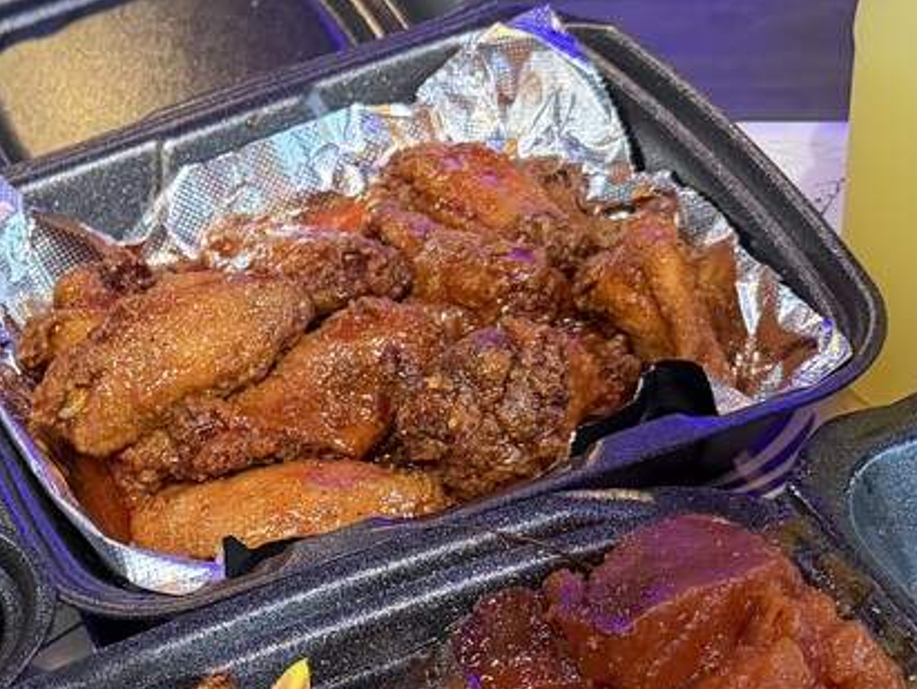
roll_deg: +20.4
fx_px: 1856
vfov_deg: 20.6
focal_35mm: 70
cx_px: -56
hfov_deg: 25.9
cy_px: 609
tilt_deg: -43.8
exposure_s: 1/60
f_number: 1.78
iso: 500
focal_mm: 6.76
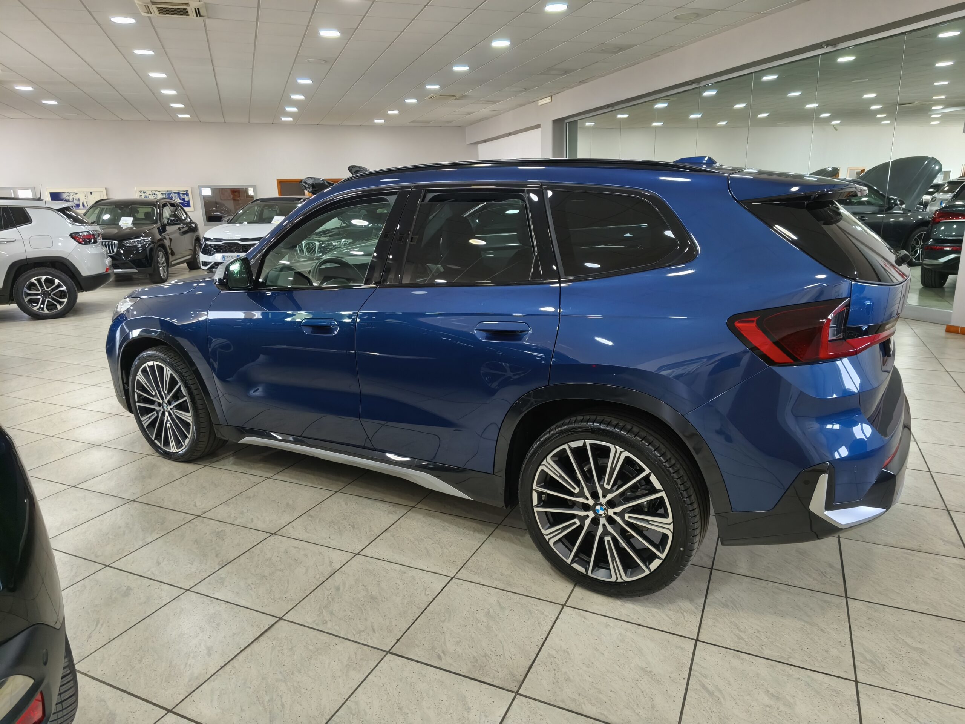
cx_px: 482
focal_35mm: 23
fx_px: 641
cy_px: 362
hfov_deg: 73.9
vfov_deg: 58.9
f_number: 1.7
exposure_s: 1/50
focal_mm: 5.35
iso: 800
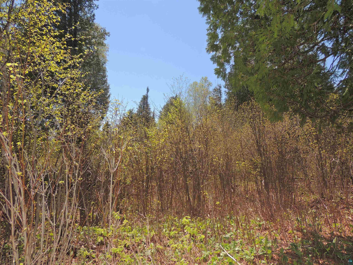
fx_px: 245
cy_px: 132
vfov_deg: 56.8
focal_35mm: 24
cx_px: 176
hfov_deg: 71.6
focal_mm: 4.3
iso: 100
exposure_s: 1/800
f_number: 3
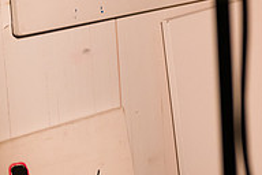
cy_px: -21
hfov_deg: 15.9
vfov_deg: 11.2
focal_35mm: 121
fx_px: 881
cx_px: 362
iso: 3200
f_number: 3.2
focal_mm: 40
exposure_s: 1/500
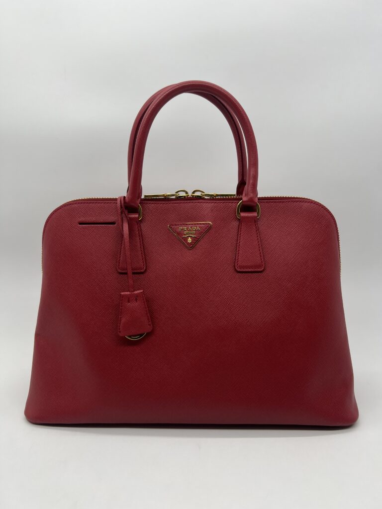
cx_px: 191
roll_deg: +0.5
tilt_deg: -11.2
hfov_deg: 53.1
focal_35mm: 26
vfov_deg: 67.3
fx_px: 383
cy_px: 254
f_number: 1.5
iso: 50
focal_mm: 5.7
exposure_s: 1/298
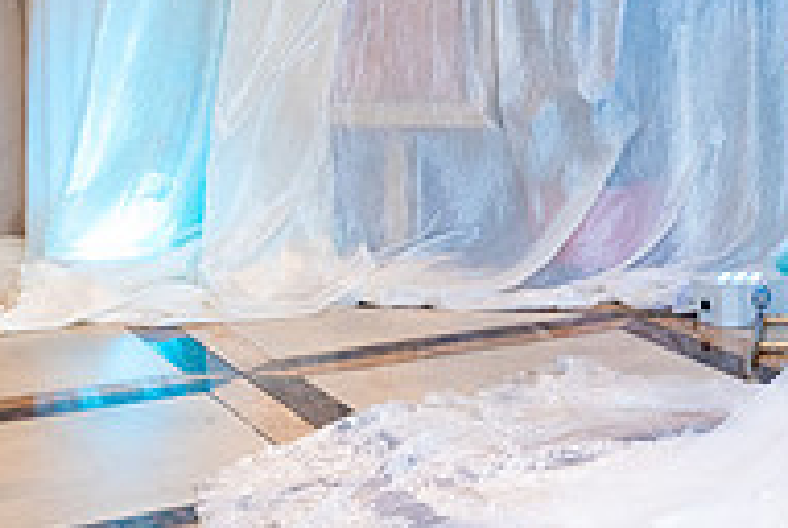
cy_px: 47
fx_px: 1929
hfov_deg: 20.6
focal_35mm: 88
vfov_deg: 15.4
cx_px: 1085
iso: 2500
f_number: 6.3
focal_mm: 29
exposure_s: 1/200
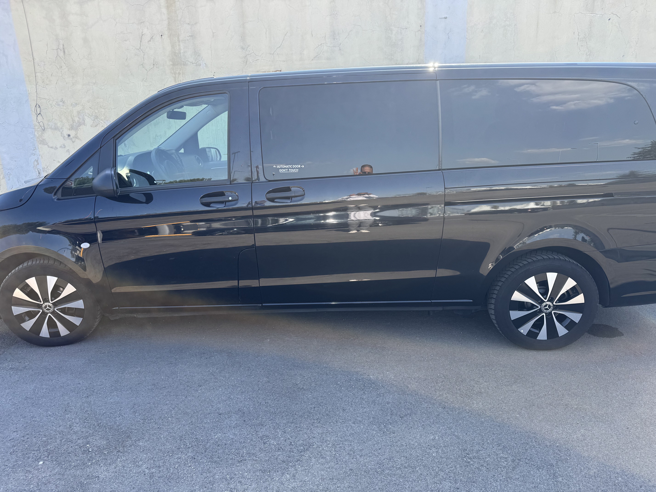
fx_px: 455
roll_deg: +2.0
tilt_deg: -15.7
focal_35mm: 24
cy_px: 246
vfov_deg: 56.8
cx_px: 328
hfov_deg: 71.6
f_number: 1.78
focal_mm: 6.76
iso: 80
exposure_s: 1/773
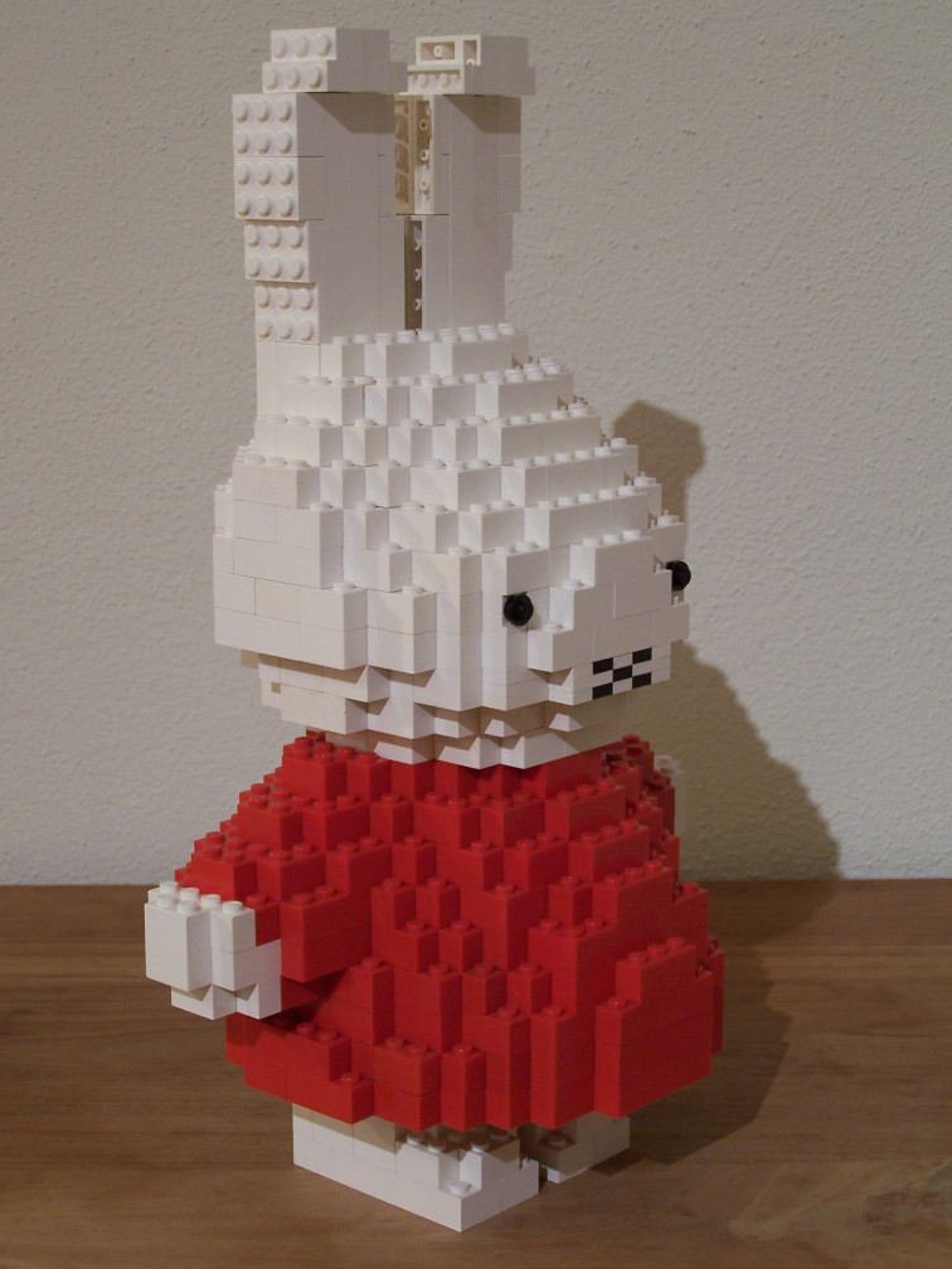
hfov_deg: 22.6
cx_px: 475
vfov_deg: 29.8
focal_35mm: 65
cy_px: 627
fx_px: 2383
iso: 80
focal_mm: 10.7
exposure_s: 1/3
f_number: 3.2
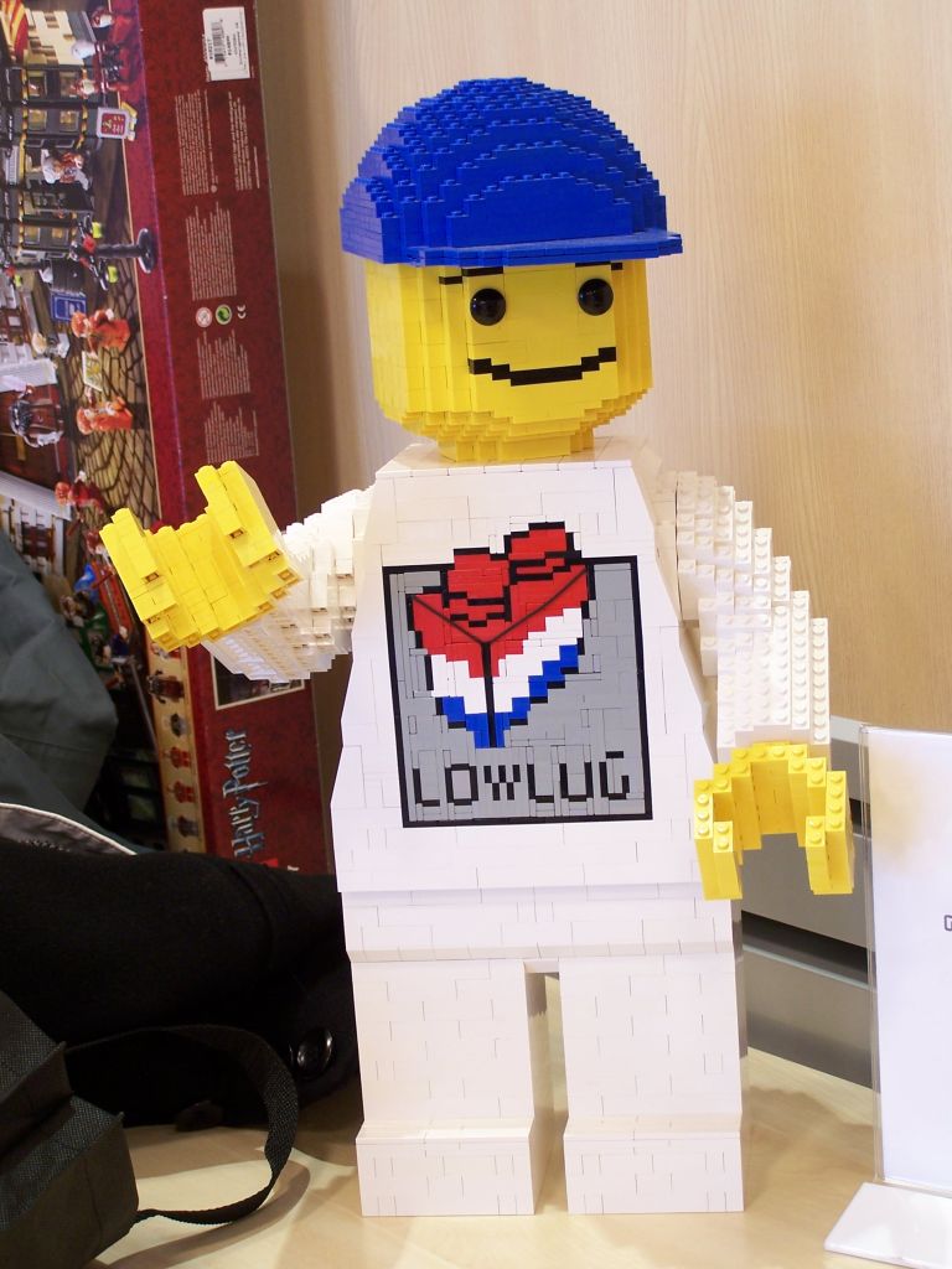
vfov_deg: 26.0
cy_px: 634
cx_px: 476
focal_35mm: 75
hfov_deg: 19.6
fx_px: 2750
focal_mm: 12.4
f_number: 3.2
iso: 80
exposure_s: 1/8
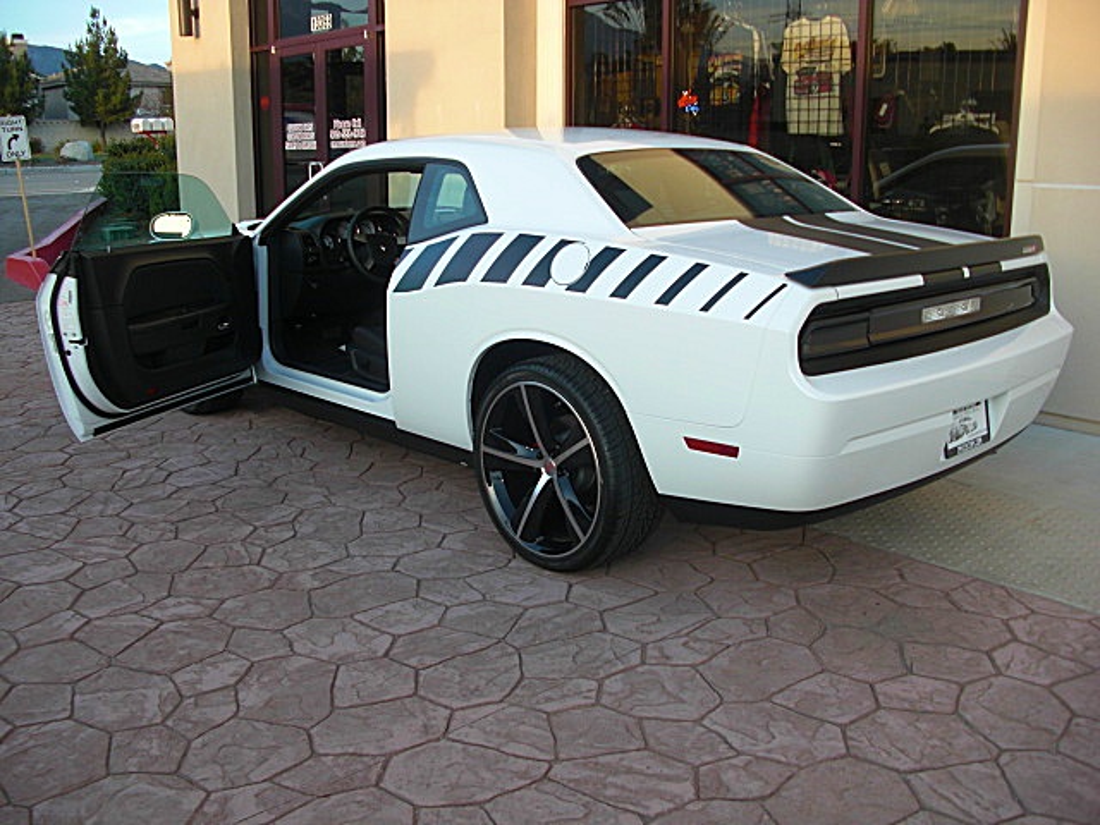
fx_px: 1144
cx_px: 550
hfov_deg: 51.4
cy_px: 412
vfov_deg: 39.7
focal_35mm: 36
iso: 50
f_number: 2.8
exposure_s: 1/80
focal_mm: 6.3
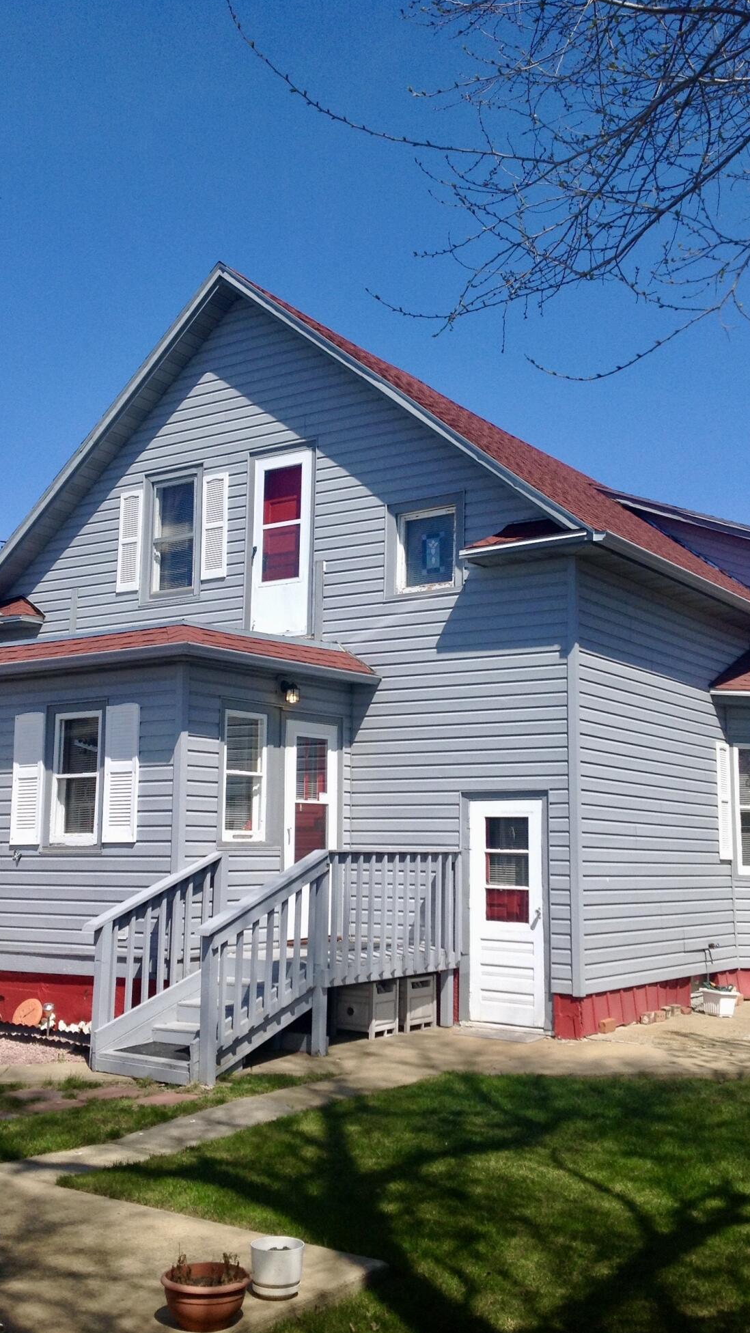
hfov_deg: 30.4
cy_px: 676
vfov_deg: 51.6
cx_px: 368
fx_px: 1379
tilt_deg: +7.8
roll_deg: -1.1
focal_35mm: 39
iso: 50
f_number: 2.4
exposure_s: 1/2160
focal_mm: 4.28
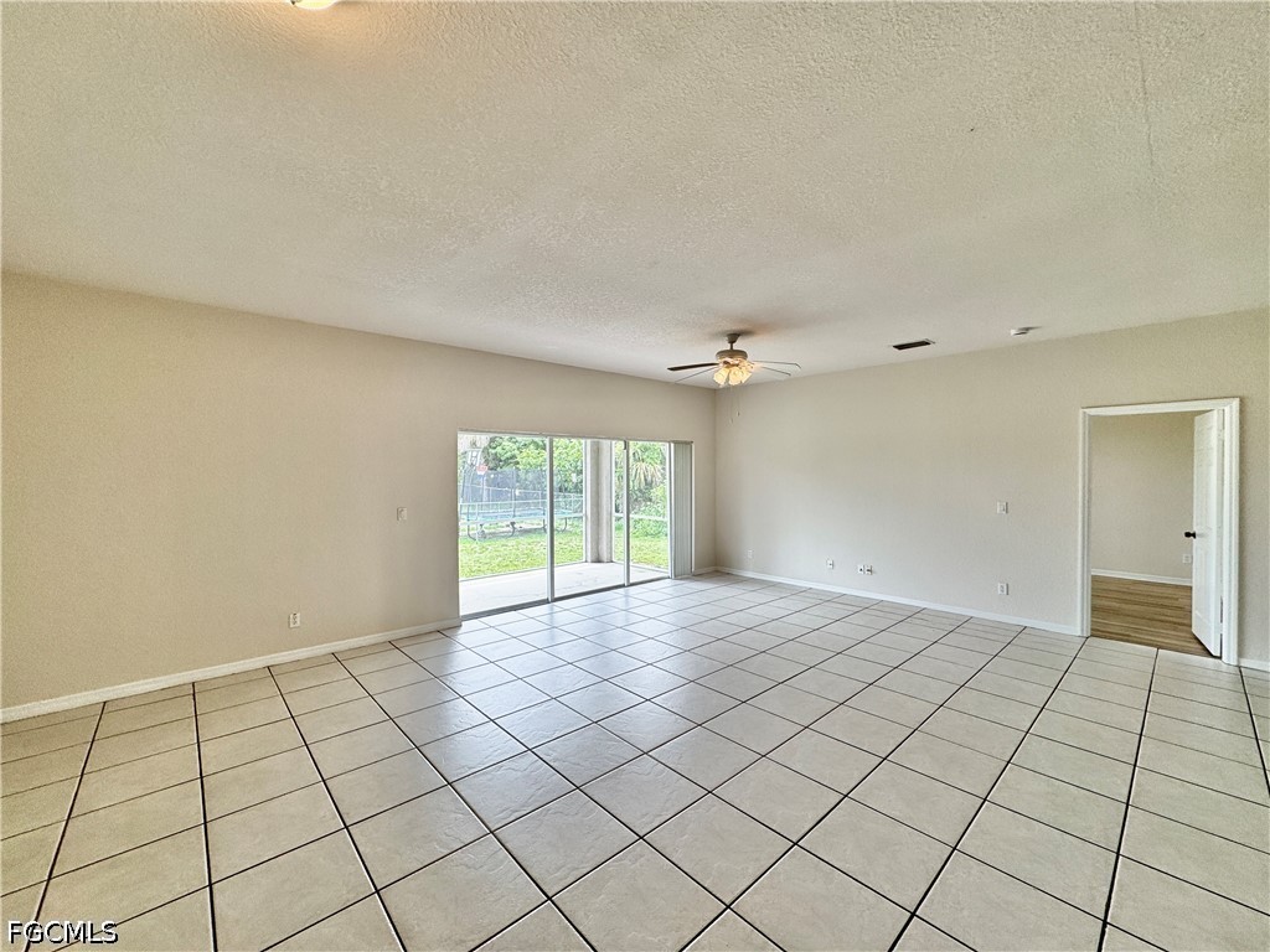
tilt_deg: -1.7
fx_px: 514
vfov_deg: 85.7
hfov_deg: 102.1
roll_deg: -0.2
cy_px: 476
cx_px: 635
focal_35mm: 14
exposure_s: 1/163
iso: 40
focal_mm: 2.22
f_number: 2.2
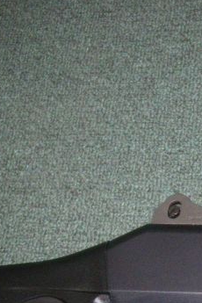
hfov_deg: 17.0
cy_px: 292
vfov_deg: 25.5
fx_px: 640
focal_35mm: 76
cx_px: 256
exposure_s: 1/50
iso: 400
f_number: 3.5
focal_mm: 5
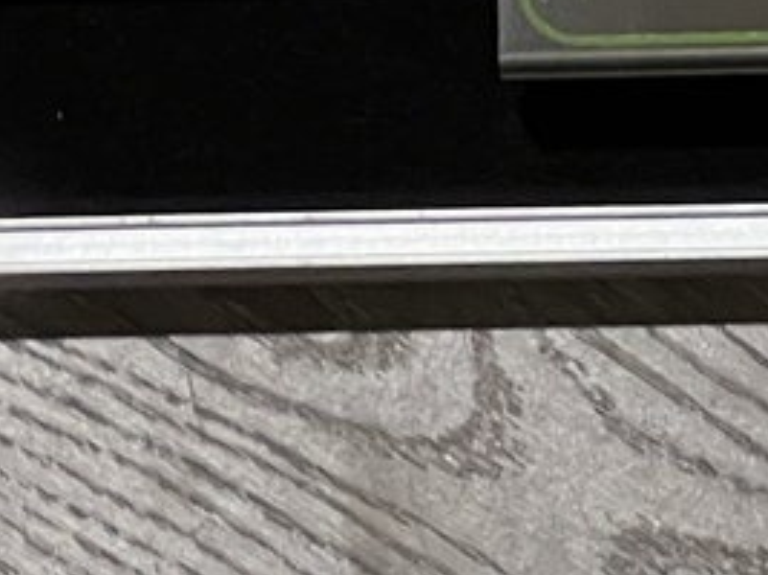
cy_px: -1144
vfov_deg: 3.2
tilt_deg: -77.5
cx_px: 1194
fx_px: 10223
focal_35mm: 461
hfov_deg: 4.3
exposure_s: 1/50
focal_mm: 9
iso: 250
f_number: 2.8
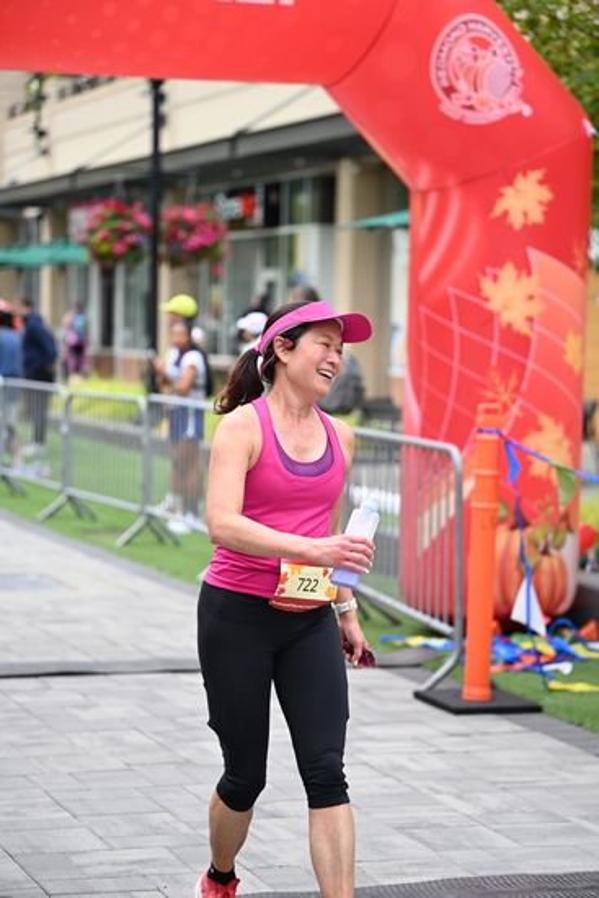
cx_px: 300
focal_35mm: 87
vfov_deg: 23.4
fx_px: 2170
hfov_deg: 15.7
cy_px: 449
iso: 640
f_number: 2.8
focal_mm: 87
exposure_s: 1/2000
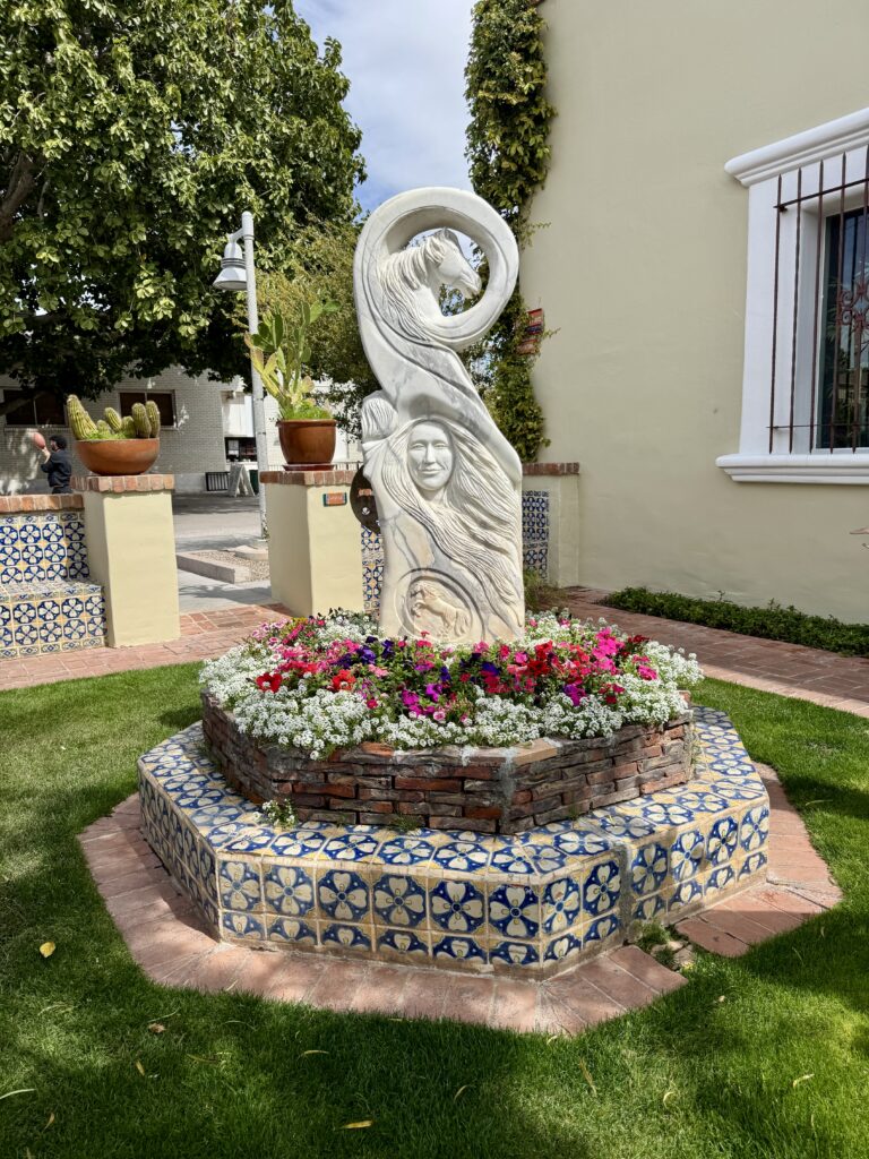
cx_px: 434
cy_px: 580
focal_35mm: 24
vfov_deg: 71.6
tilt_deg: -9.3
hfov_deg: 56.8
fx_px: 803
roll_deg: +0.5
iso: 80
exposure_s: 1/3597
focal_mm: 6.76
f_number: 1.78
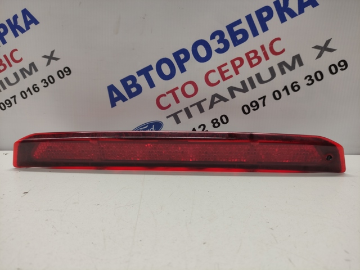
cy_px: 135
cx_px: 180
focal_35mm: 25
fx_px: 260
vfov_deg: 54.9
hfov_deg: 69.4
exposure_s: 1/100
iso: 101
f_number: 1.89
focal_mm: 5.43
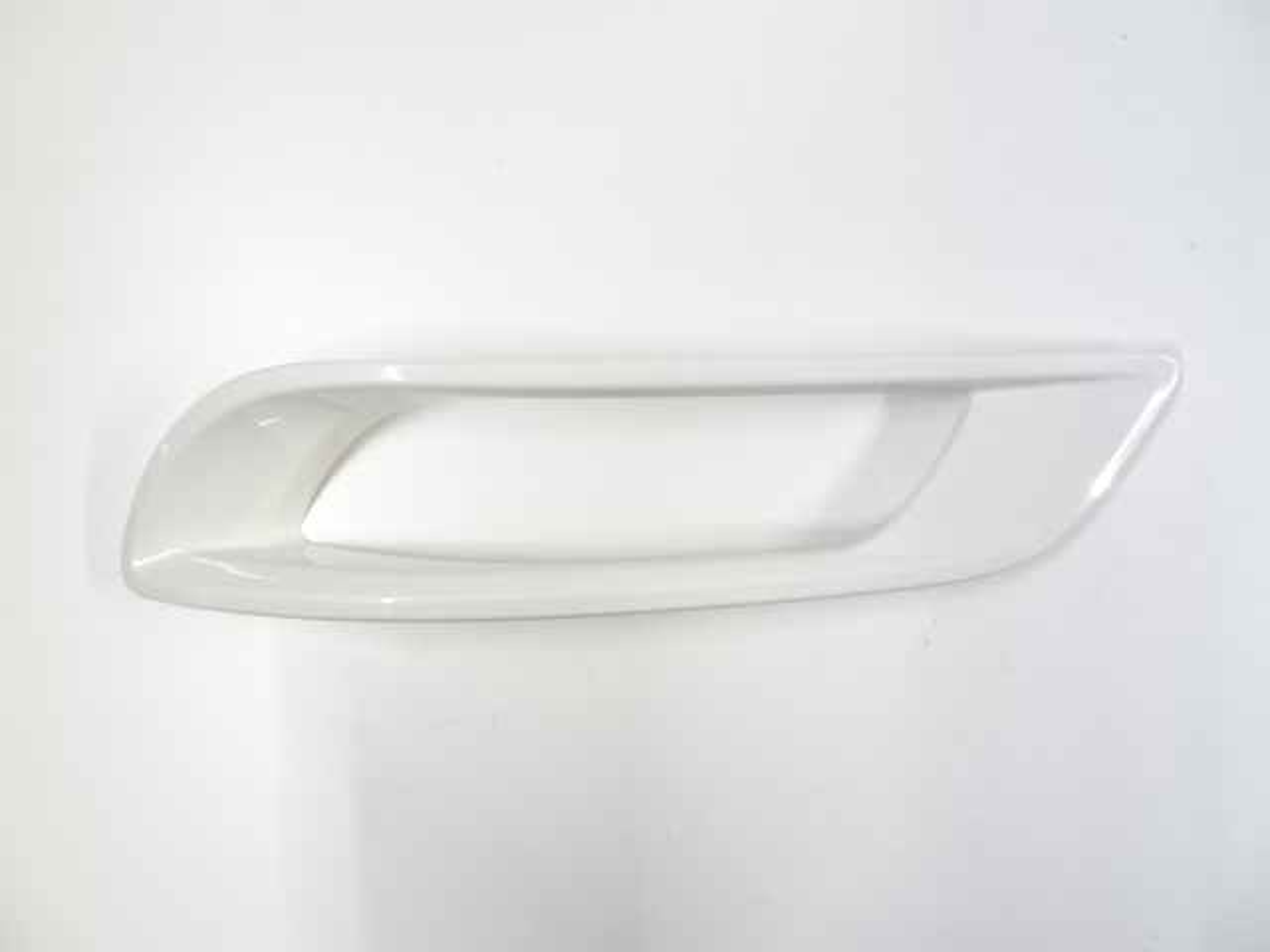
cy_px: 476
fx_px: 881
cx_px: 635
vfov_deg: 56.8
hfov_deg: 71.6
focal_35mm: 24
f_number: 3.5
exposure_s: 1/30
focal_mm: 4.1
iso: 320
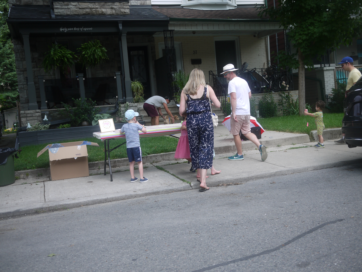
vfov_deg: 36.0
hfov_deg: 46.8
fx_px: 418
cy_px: 136
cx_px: 181
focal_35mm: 40
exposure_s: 1/1300
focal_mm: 20
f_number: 2.2
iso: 100
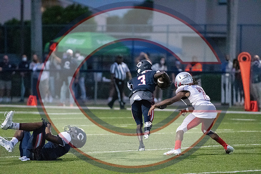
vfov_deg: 4.6
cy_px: 87
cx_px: 130
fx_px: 2175
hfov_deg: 6.9
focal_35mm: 300
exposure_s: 1/2500
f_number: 2.8
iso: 28800
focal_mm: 200
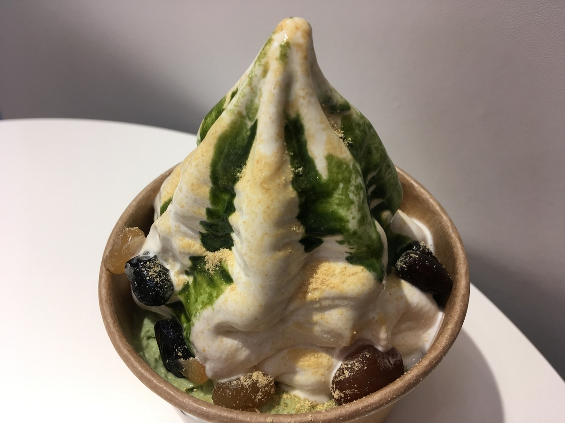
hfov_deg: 61.7
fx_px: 473
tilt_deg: -46.9
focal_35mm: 29
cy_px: 212
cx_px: 282
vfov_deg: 48.2
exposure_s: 1/120
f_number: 2.2
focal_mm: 4.15
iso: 32
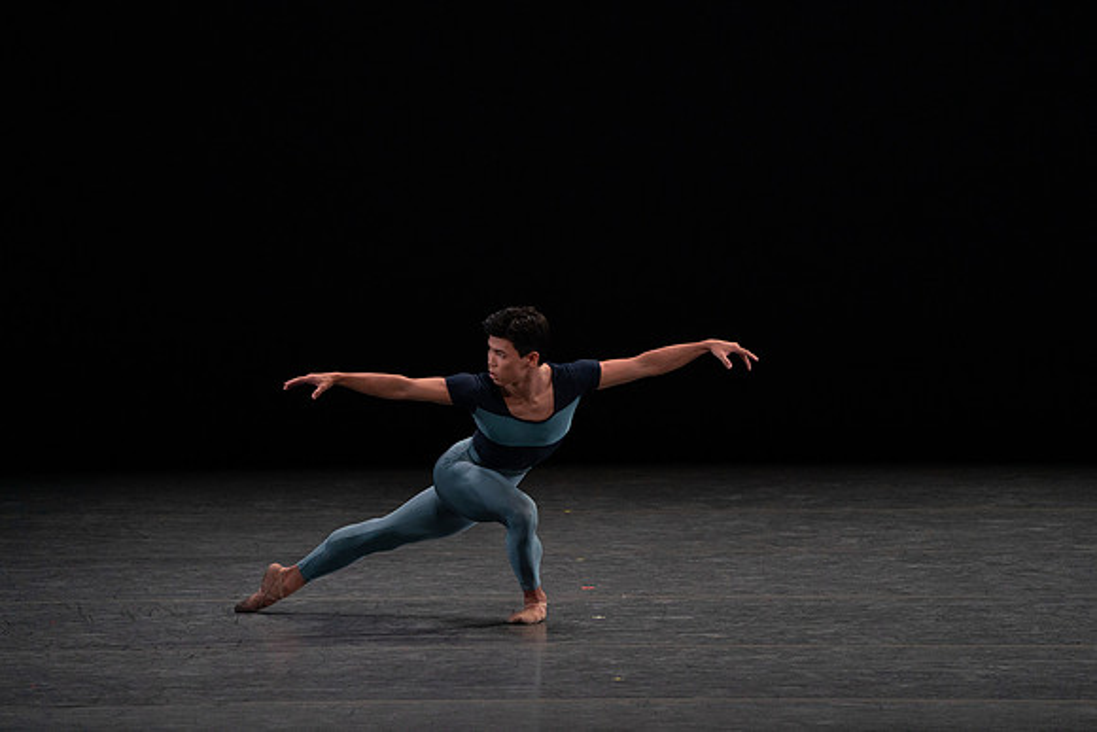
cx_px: 548
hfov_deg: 5.2
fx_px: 12191
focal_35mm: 400
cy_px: 366
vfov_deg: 3.4
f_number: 5.6
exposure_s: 1/400
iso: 5000
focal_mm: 400
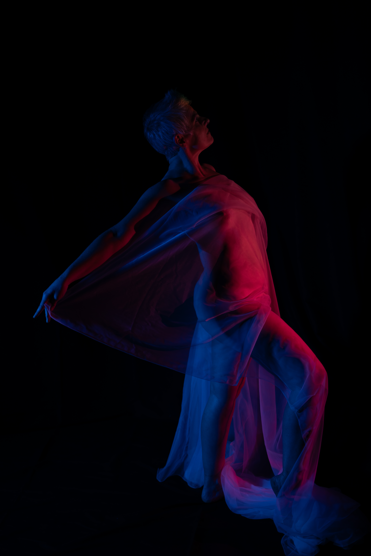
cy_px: 278
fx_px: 773
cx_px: 186
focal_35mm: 50
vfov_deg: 39.6
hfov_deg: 27.0
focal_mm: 50
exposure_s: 1/125
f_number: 1.8
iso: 200
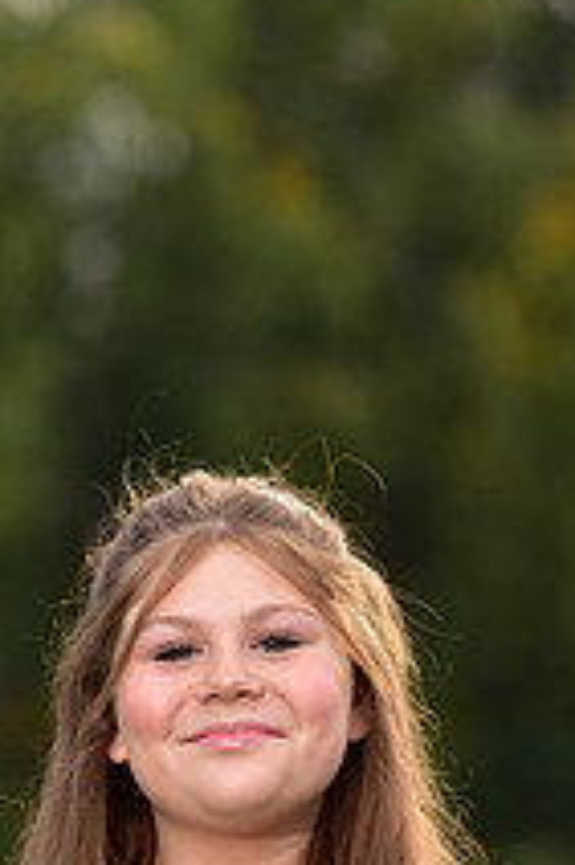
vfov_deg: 4.7
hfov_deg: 3.1
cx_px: 332
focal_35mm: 438
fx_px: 10510
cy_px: 1057
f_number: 4.5
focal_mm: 160
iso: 160
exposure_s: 1/250
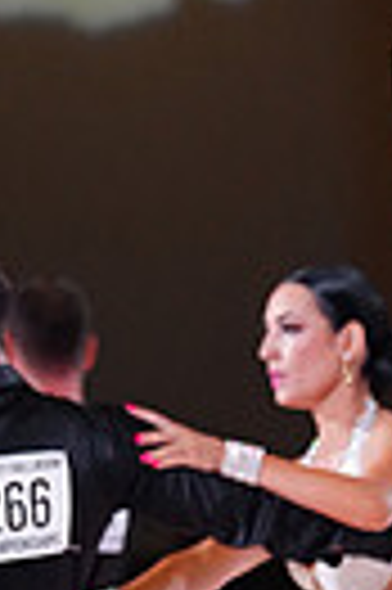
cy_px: 950
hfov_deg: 2.5
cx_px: 827
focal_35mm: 555
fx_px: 9088
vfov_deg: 3.7
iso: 2000
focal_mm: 125
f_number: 2.8
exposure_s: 1/400
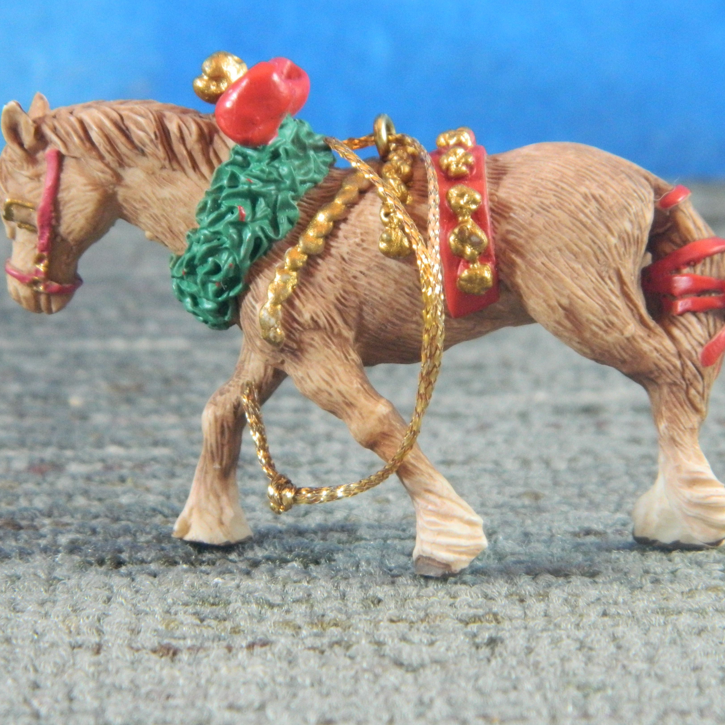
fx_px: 4194
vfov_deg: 9.9
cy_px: 363
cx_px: 376
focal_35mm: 177
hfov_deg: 9.9
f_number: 4.9
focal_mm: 27
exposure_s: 1/13
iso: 400
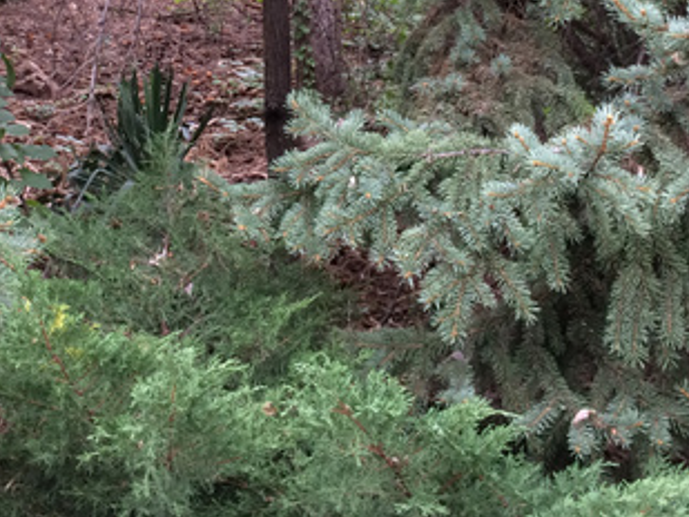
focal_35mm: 60
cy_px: 11
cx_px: 248
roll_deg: -0.1
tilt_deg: +9.7
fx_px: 1195
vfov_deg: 23.5
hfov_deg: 32.0
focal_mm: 4.15
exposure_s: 1/30
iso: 64
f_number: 2.2
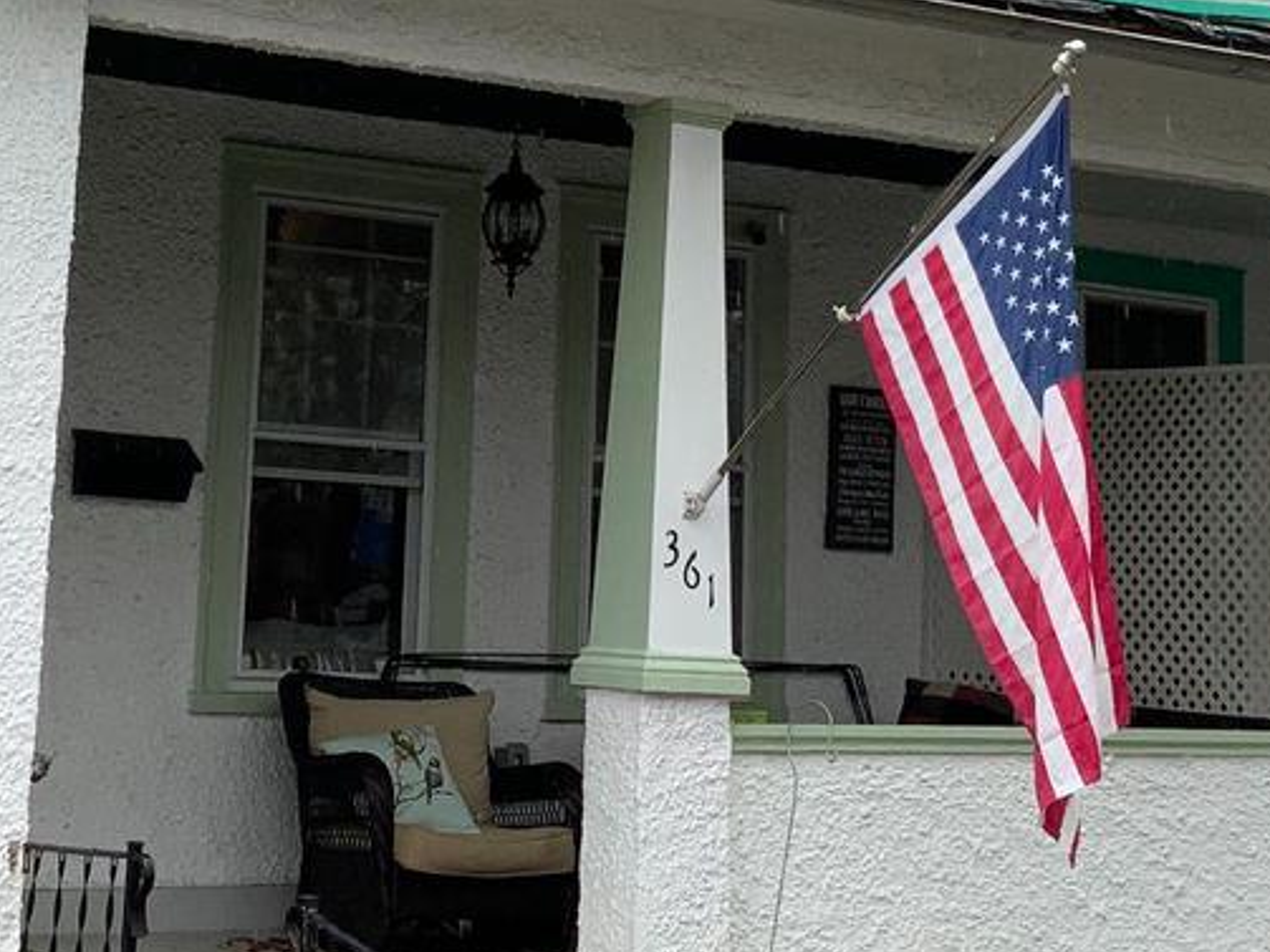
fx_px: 3044
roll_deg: -2.8
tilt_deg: +11.5
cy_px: 28
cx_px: 460
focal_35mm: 83
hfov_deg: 23.5
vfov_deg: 17.4
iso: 16
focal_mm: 3
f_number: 1.8
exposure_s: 1/551
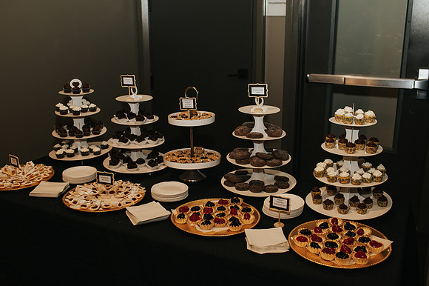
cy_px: 136
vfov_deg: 36.1
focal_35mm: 37
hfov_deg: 52.2
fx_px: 438
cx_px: 225
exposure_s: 1/200
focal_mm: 35
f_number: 3.5
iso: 1000
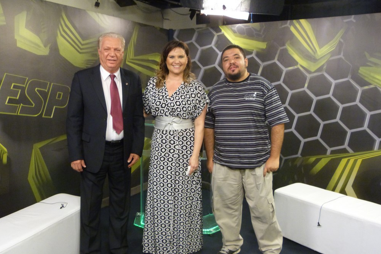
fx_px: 328
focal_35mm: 31
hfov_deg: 60.3
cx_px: 192
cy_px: 137
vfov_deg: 42.3
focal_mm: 5.1
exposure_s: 1/40
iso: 400
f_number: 2.9
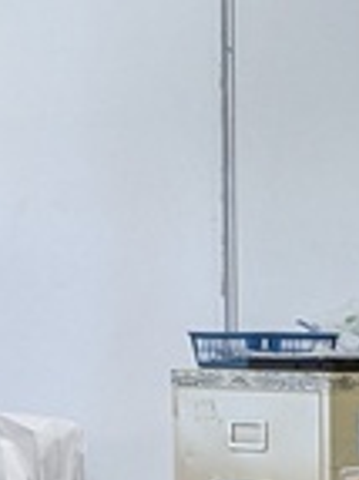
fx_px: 2673
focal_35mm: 193
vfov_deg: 10.0
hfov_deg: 7.6
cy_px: 695
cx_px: 503
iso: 82
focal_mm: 4.38
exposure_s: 1/121
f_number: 1.73
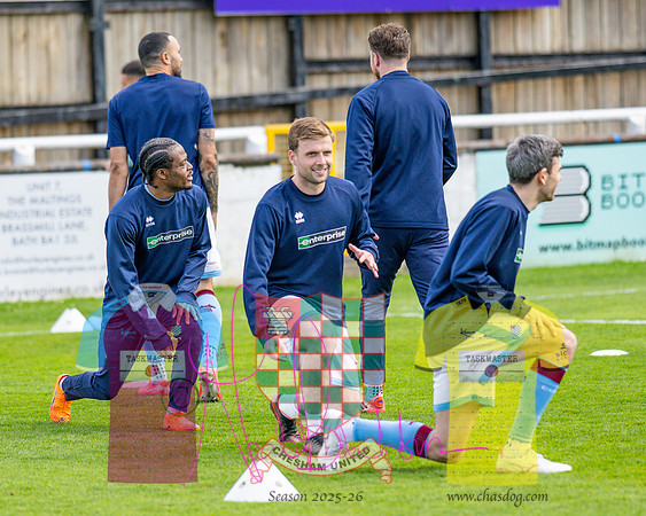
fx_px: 5155
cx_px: 269
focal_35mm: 270
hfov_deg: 7.2
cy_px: 257
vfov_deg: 5.7
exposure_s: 1/3200
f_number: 2
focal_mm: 135
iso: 200
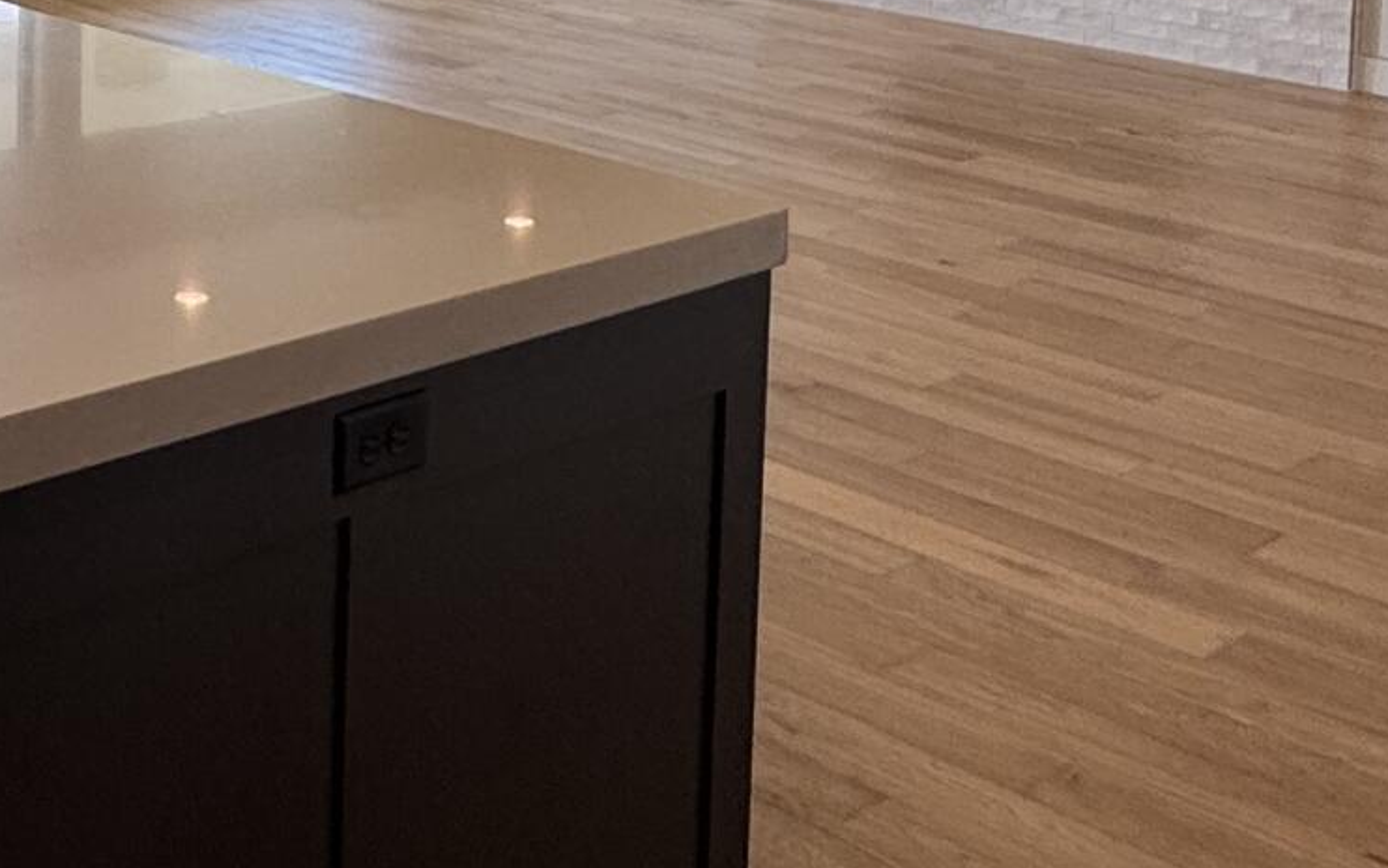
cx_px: -47
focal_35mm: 60
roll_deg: -1.3
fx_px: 2270
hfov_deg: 31.1
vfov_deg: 19.9
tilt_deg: -3.2
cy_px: -260
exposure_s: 1/120
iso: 50
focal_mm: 2.22
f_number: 2.2
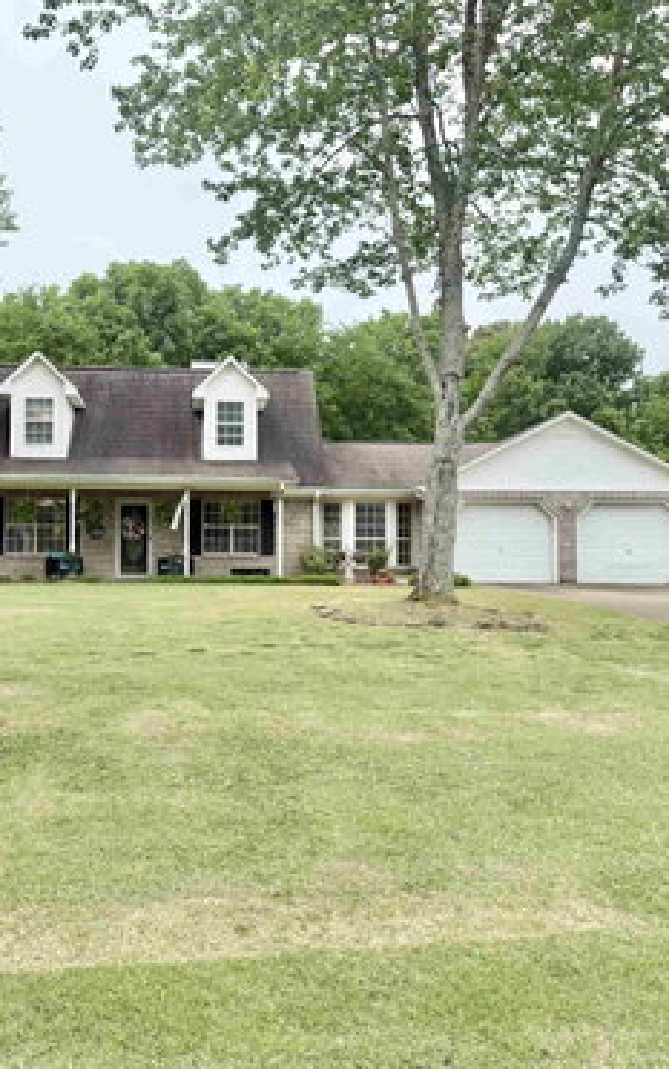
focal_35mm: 35
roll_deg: -0.5
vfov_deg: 55.3
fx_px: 1019
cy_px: 523
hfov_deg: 36.2
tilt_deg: +4.2
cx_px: 267
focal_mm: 6.76
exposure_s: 1/2801
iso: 100
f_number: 1.78
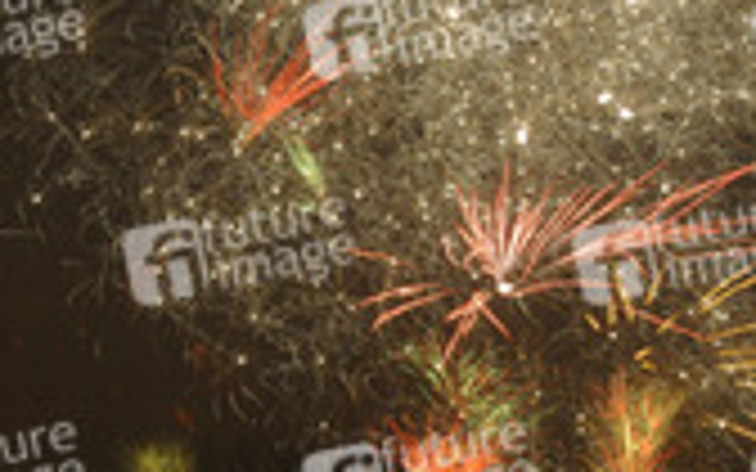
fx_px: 11806
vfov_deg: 2.3
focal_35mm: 573
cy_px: -85
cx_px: -153
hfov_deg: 3.7
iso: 500
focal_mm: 210
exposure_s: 30
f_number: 18
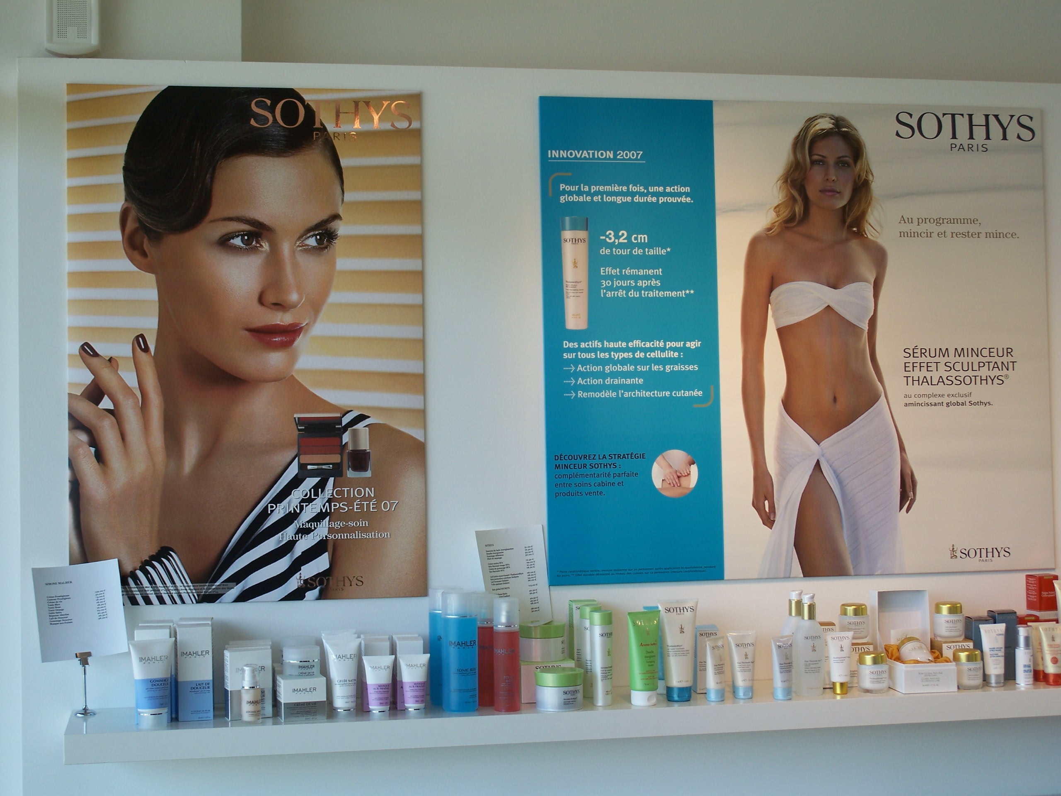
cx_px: 530
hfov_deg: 32.7
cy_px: 398
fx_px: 1808
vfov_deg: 24.8
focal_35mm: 59
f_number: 3.2
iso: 64
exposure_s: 1/125
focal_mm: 12.6
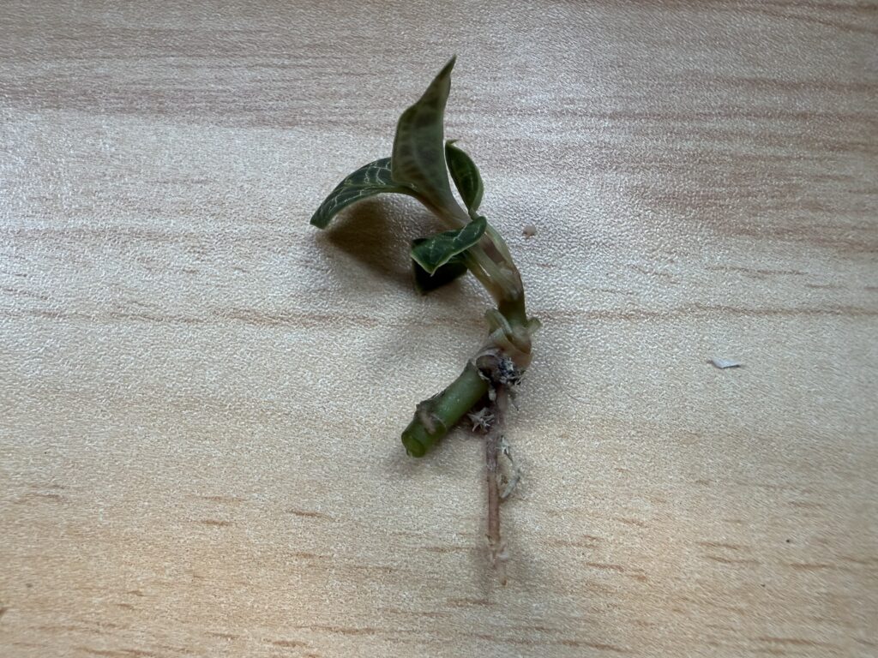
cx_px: 439
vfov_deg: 53.1
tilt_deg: -76.3
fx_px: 659
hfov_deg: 67.3
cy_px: 329
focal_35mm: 26
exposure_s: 1/121
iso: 160
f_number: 2.2
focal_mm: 2.22
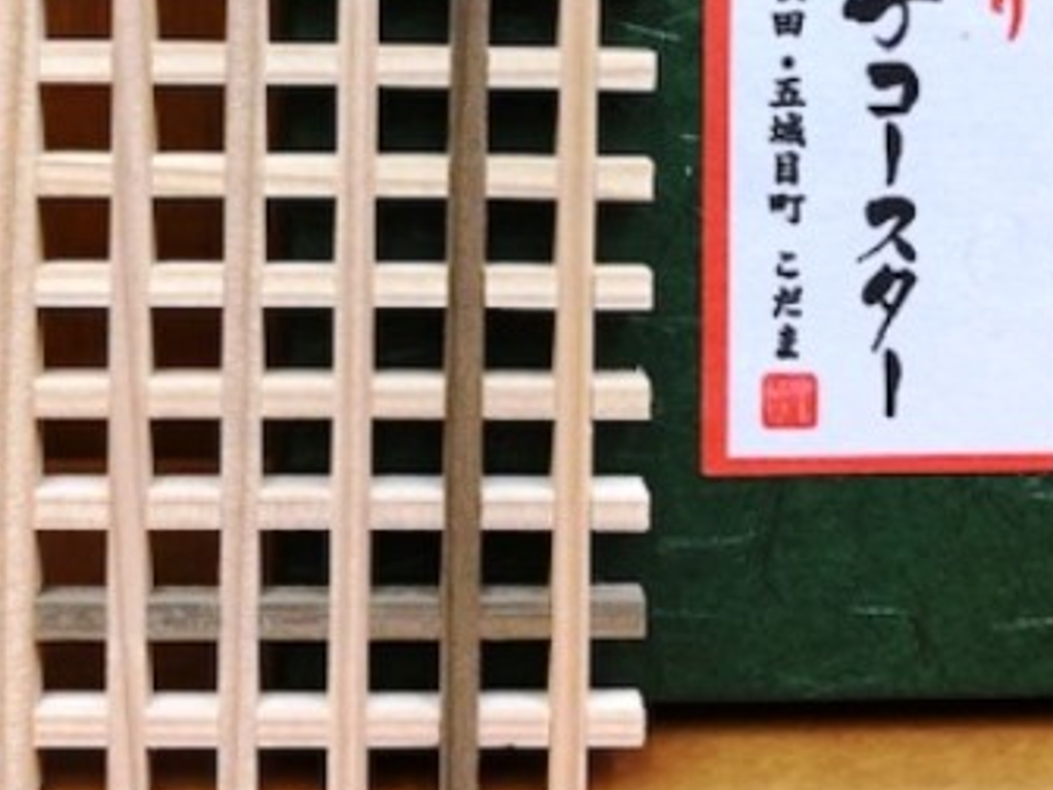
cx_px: 492
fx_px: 1825
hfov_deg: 32.2
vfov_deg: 23.6
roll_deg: -1.2
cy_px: 50
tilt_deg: -22.3
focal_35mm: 60
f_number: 1.8
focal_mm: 4
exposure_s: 1/17
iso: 40
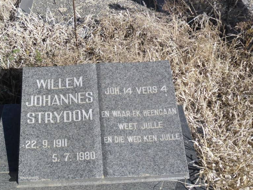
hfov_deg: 44.2
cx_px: 88
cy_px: 99
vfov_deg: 34.4
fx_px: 307
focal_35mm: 42
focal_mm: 4.9
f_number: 3.5
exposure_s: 1/824
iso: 80
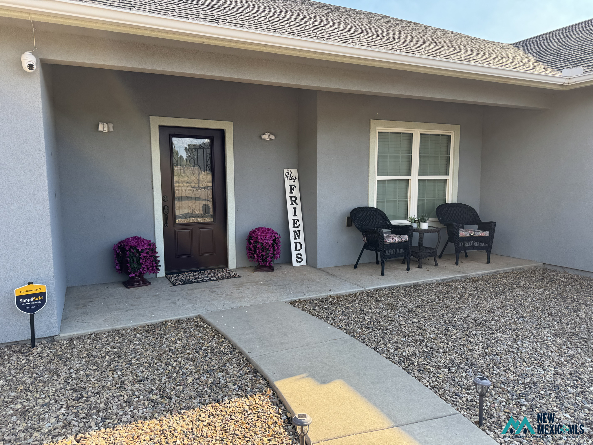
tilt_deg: -4.7
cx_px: 296
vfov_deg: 56.8
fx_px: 411
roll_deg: +1.7
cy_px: 222
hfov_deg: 71.6
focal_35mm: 24
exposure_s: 1/782
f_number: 1.78
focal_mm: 6.76
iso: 80
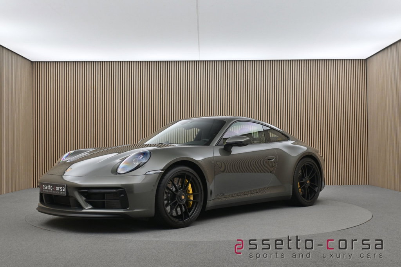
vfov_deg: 32.5
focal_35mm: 41
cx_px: 200
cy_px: 134
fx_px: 460
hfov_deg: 47.1
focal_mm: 27.5
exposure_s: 1/40
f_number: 4.5
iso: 400
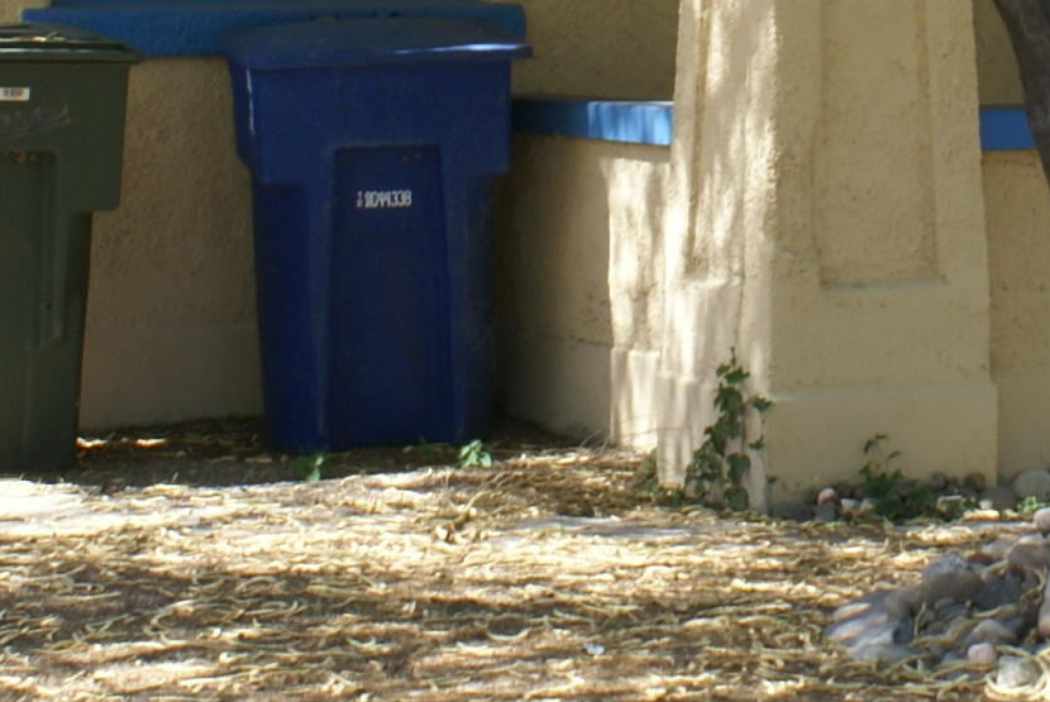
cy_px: -268
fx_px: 3970
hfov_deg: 15.0
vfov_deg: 9.9
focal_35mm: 136
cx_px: 808
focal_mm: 26
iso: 100
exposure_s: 1/80
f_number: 9
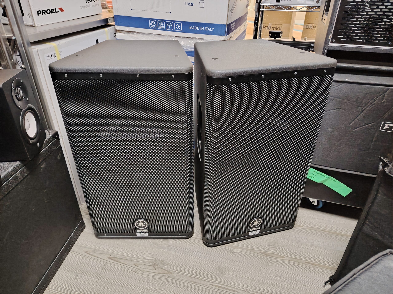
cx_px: 196
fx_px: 272
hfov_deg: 71.6
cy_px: 147
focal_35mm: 24
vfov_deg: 56.8
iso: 1697
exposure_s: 1/25
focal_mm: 5.25
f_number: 1.75
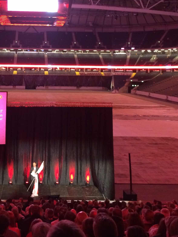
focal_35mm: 49
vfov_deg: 38.3
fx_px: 336
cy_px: 74
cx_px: 39
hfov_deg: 29.1
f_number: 2.2
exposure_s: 1/30
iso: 320
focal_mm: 4.12
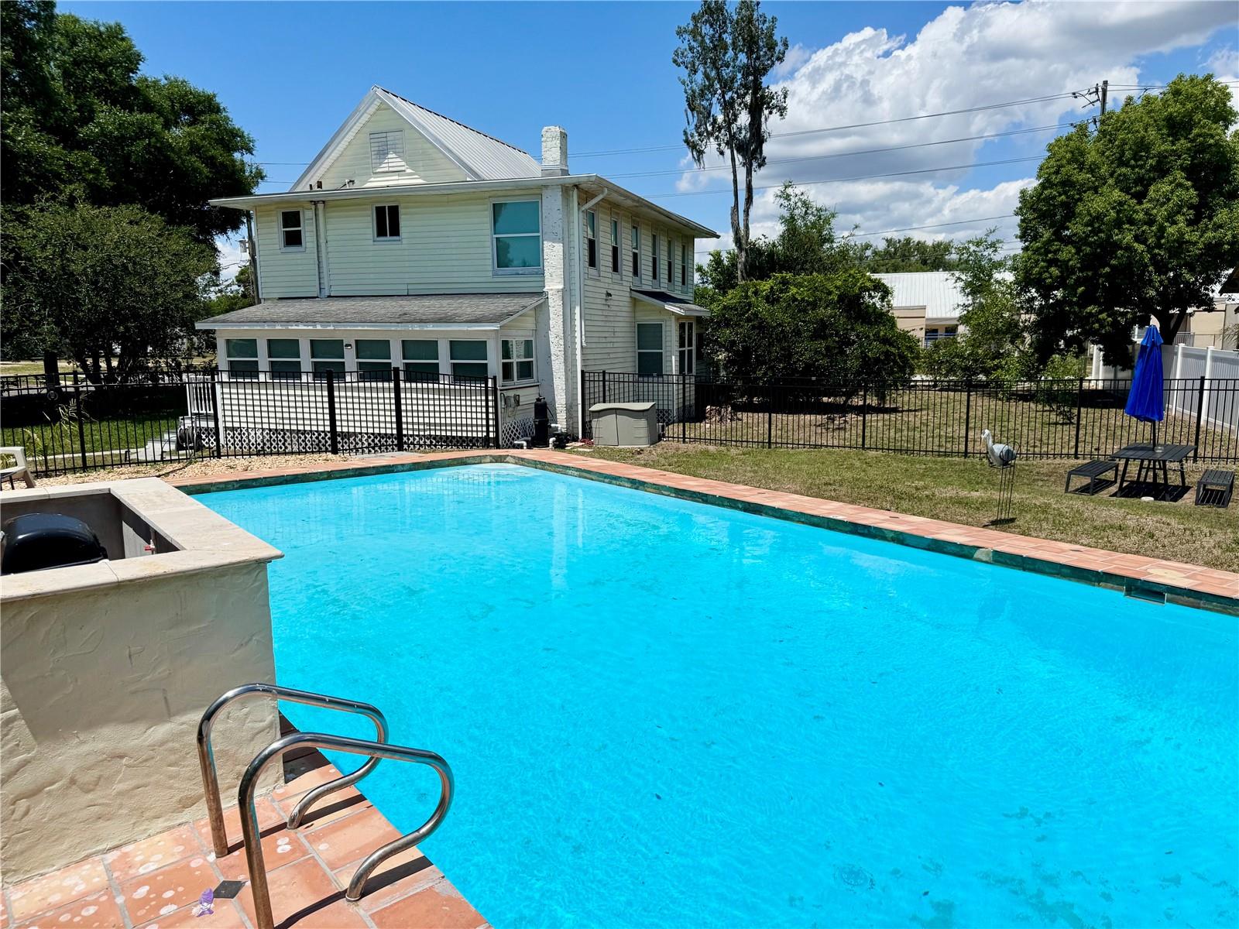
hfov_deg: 71.6
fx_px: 859
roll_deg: +0.3
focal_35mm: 24
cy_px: 464
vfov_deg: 56.8
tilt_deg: -8.3
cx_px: 620
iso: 80
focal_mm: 6.76
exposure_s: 1/12346
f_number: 1.78
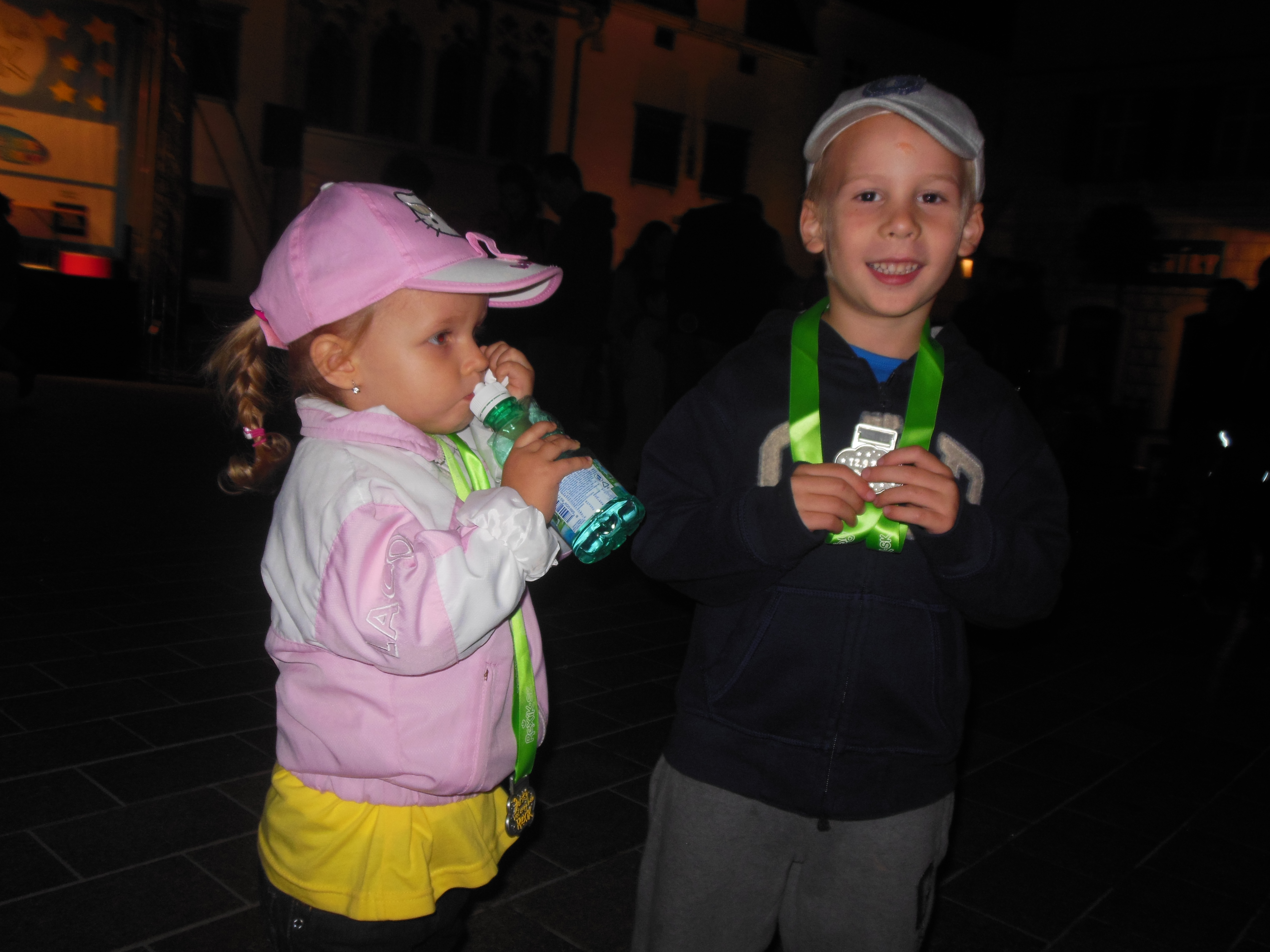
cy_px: 476
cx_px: 635
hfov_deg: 61.7
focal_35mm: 29
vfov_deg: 48.2
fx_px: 1064
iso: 125
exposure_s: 1/25
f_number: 3.3
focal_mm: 5.2
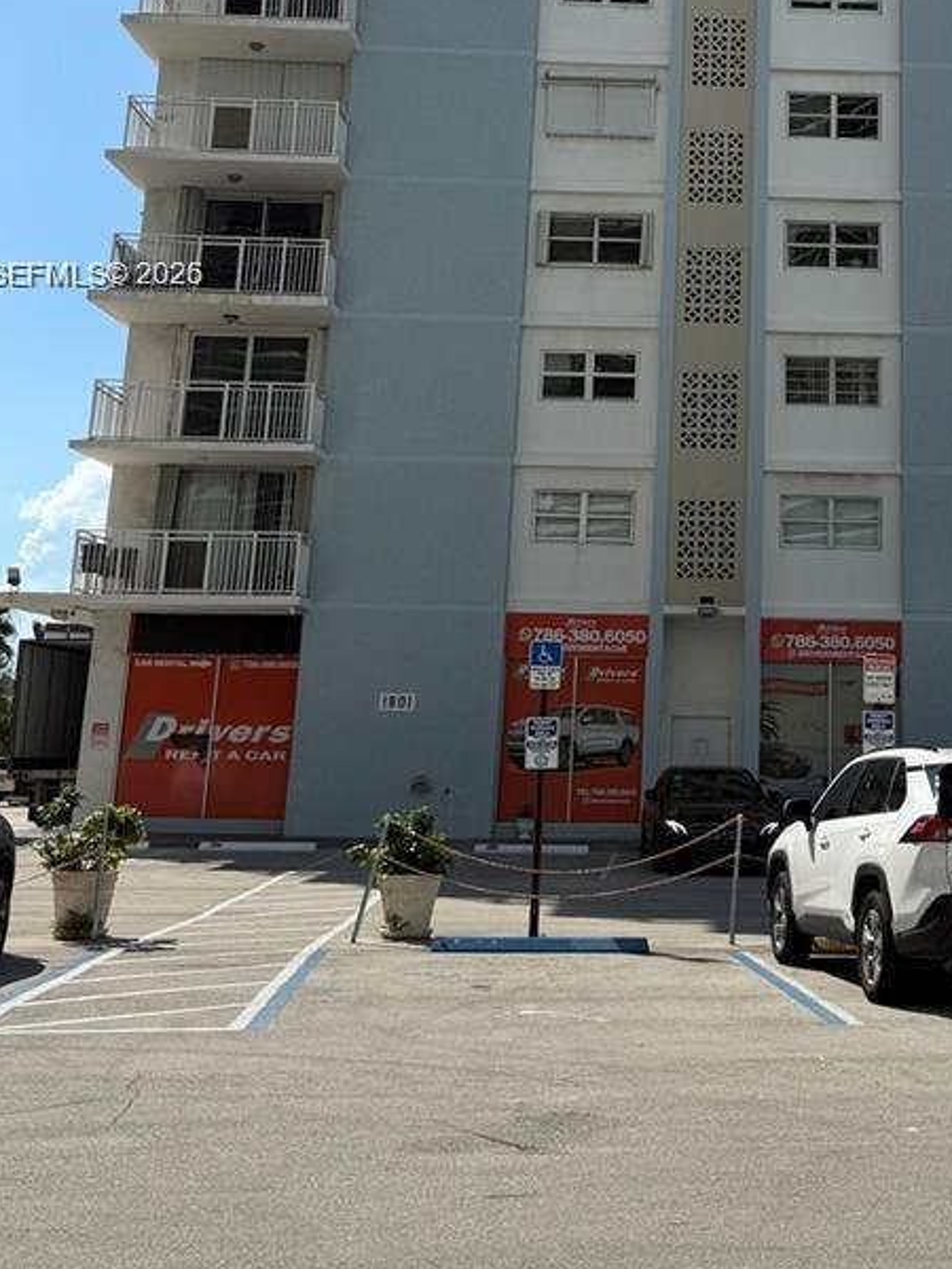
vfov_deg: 38.4
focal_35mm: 48
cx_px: 764
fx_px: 1760
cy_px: 277
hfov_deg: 29.6
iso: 80
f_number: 1.78
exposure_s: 1/6173
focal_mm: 6.76
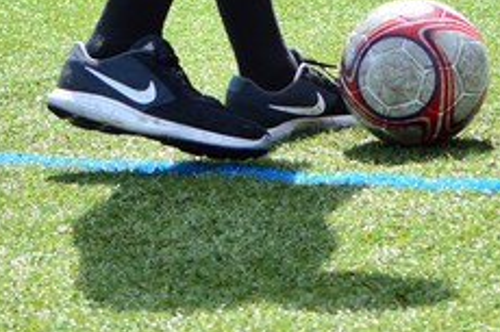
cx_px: 878
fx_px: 3251
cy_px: -361
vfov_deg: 5.7
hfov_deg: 8.5
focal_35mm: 234
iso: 200
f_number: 3.5
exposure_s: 1/800
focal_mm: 35
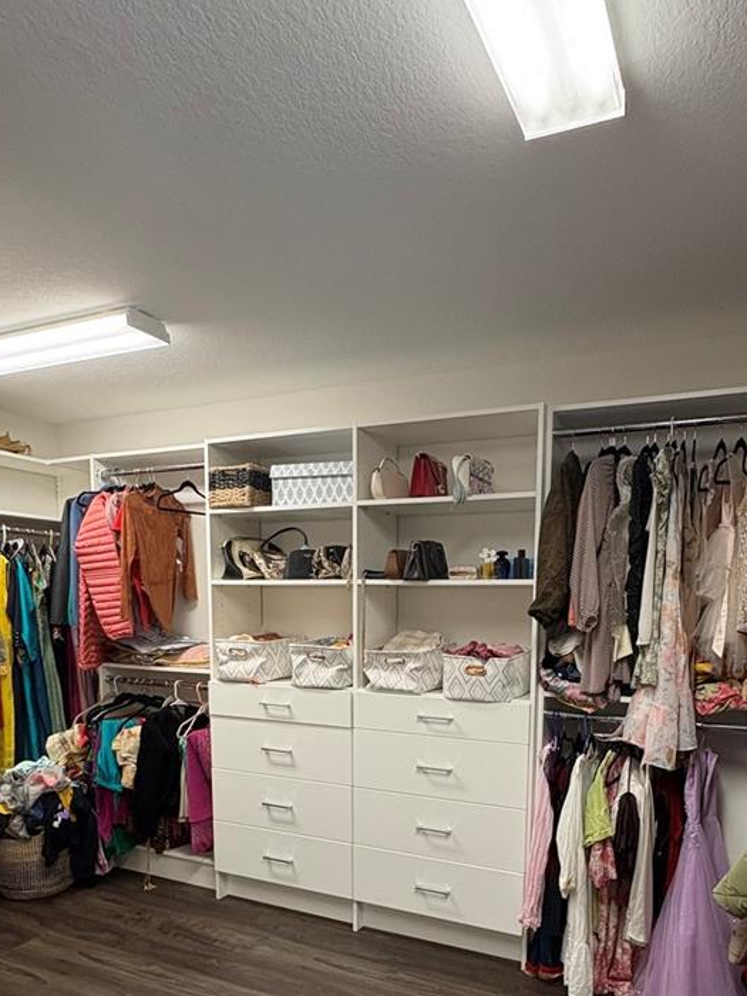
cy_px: 689
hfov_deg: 56.4
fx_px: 691
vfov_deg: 68.9
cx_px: 444
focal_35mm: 24
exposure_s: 1/60
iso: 250
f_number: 2.2
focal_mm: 2.22
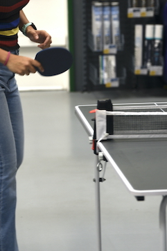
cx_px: 26
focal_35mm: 155
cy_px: 16
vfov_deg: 13.1
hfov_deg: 8.8
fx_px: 1077
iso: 125
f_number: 2.8
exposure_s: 1/80
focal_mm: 70
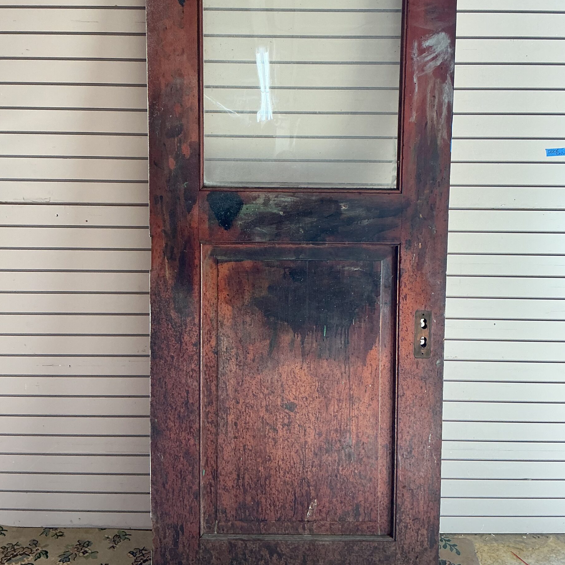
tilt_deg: -14.9
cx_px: 295
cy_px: 234
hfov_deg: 46.0
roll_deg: -0.2
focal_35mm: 36
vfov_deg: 45.9
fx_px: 665
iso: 50
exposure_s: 1/120
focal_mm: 3
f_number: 1.8
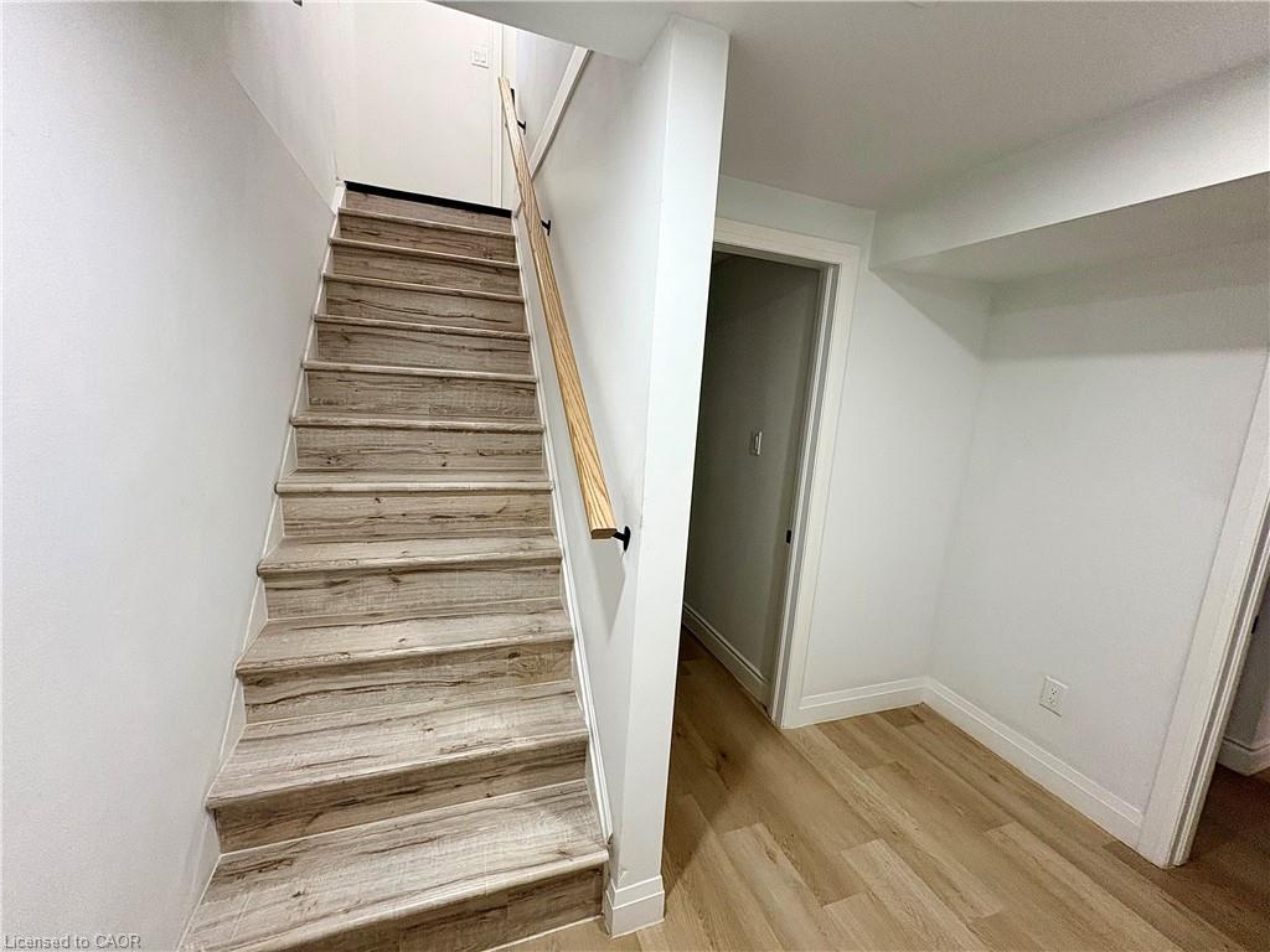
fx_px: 514
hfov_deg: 102.1
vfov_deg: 85.7
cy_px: 476
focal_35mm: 14
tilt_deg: -9.1
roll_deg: -2.9
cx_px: 635
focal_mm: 2.22
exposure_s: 1/60
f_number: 2.2
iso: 200
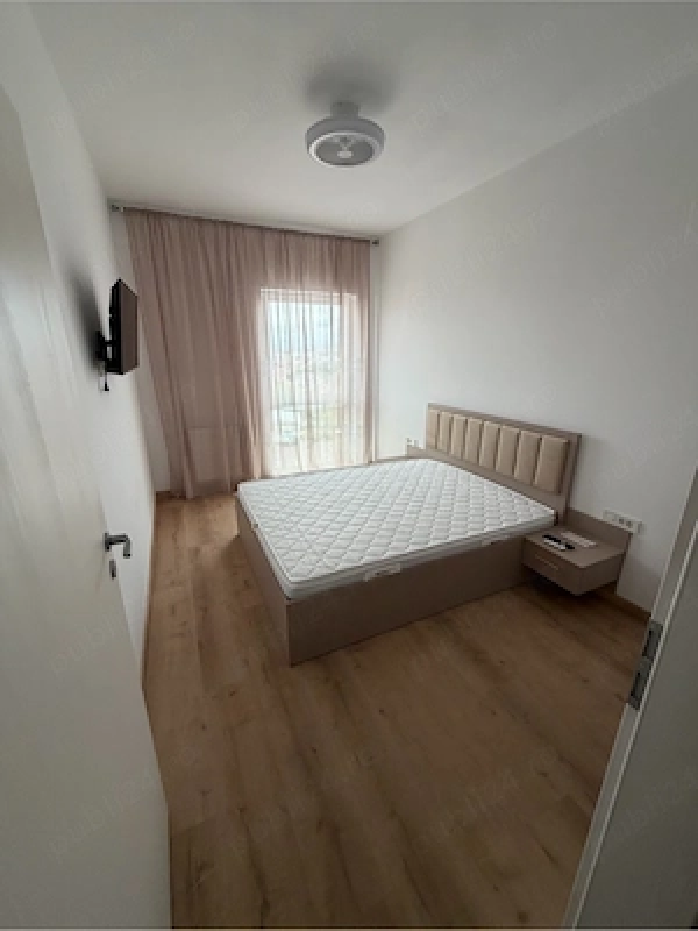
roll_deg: +0.2
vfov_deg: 102.1
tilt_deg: -17.2
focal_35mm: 14
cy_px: 466
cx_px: 349
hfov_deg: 85.7
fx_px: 376
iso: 250
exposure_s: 1/121
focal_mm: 2.22
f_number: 2.2
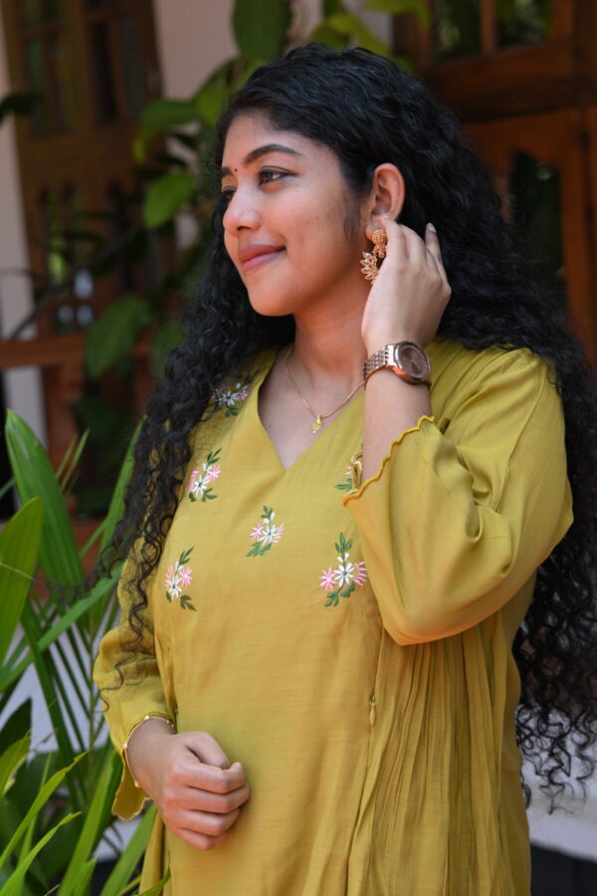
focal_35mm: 112
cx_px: 298
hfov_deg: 12.2
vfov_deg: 18.2
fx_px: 2798
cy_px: 448
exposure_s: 1/200
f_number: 4
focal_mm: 75
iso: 160
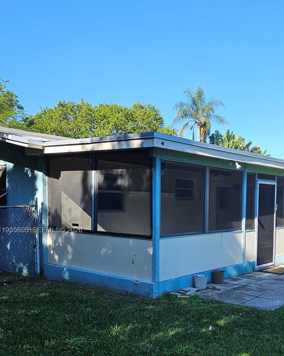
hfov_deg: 39.1
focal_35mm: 37
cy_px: 231
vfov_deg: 48.4
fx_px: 389
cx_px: 212
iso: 40
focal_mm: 5.4
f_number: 1.8
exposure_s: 1/1235
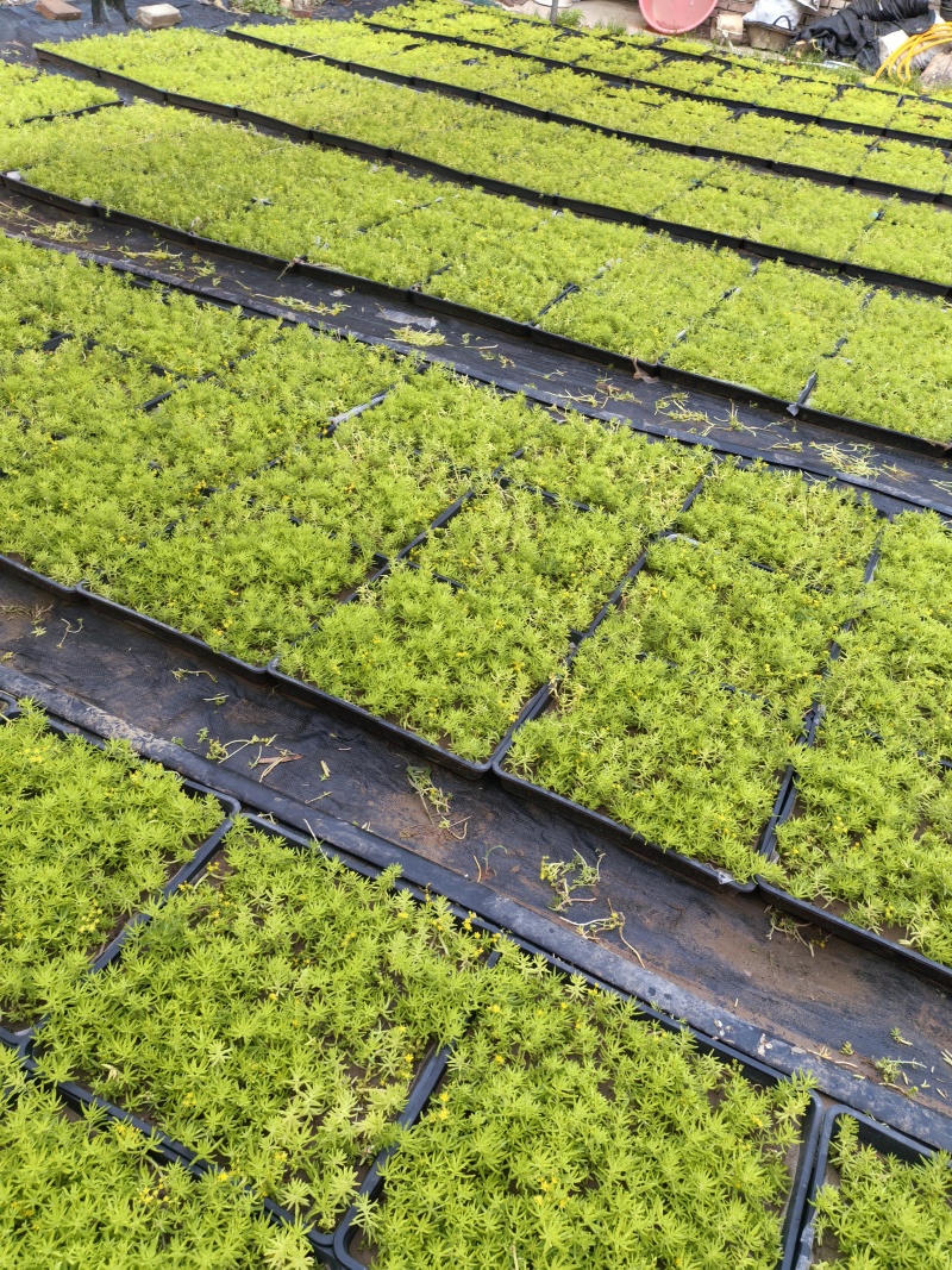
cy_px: 635
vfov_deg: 65.3
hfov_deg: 51.3
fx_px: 990
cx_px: 476
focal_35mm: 27
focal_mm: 5.52
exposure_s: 1/50
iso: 50
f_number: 1.9
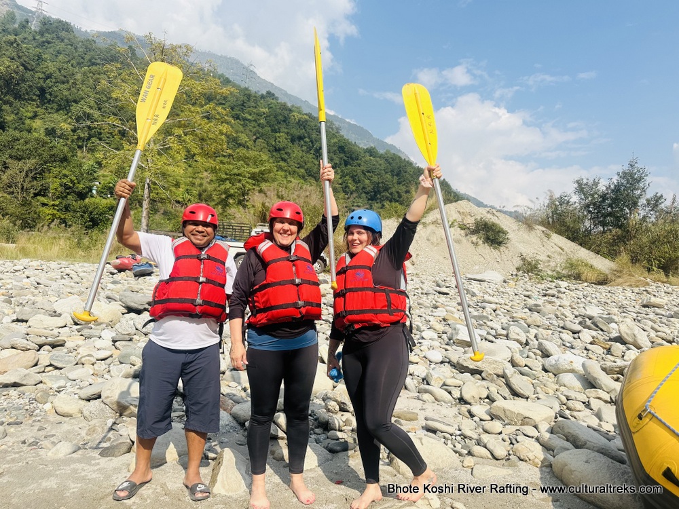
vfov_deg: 56.8
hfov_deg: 71.6
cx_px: 340
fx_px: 471
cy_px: 254
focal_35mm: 24
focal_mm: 6.86
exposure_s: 1/4545
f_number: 1.78
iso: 80
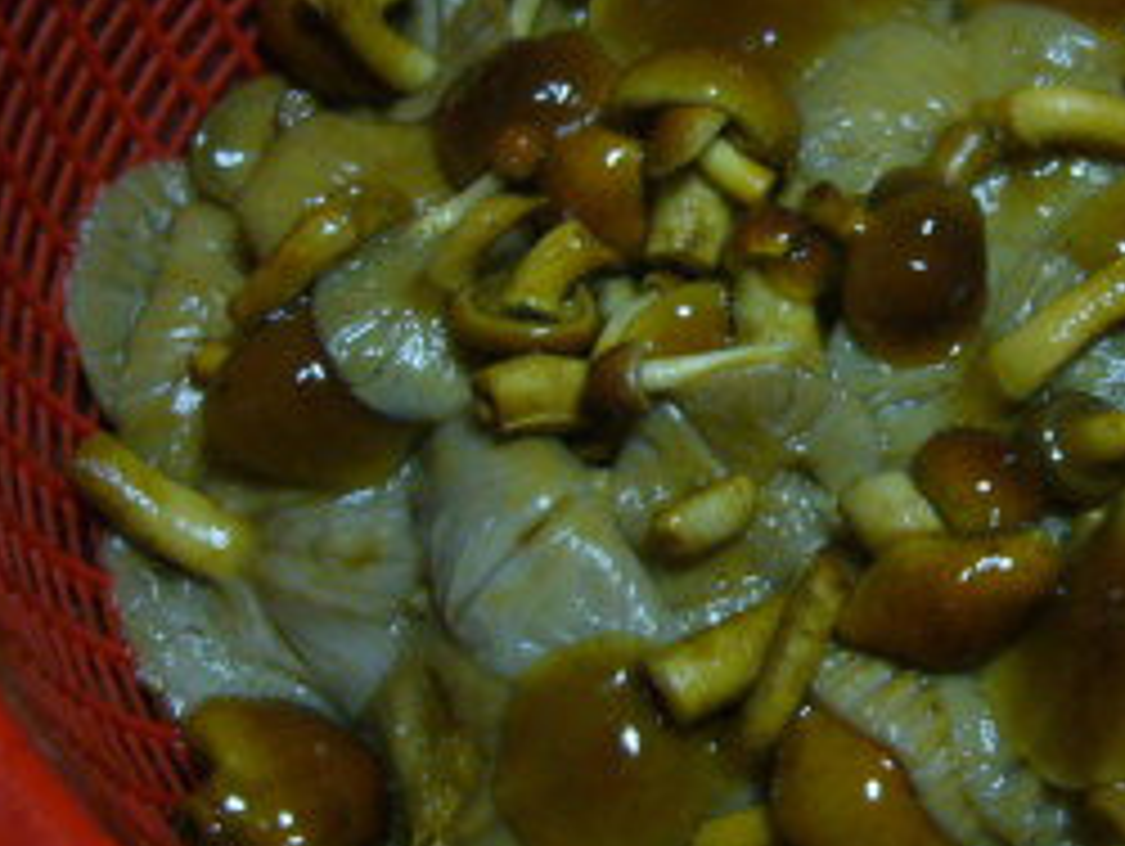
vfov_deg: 21.0
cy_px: 394
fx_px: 2277
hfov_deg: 27.2
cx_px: 900
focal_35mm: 70
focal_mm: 5.8
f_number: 2.8
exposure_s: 1/8
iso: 200
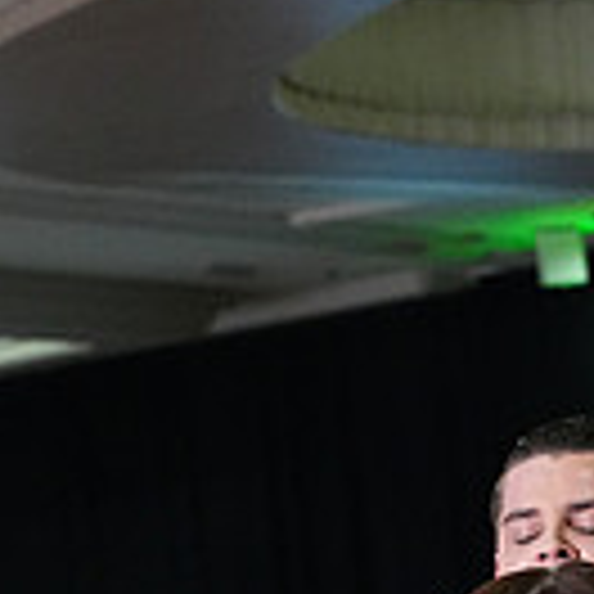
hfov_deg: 5.2
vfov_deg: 5.1
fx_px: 6581
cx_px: 506
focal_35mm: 339
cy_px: 1202
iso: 8000
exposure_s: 1/400
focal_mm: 91
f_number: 5.6
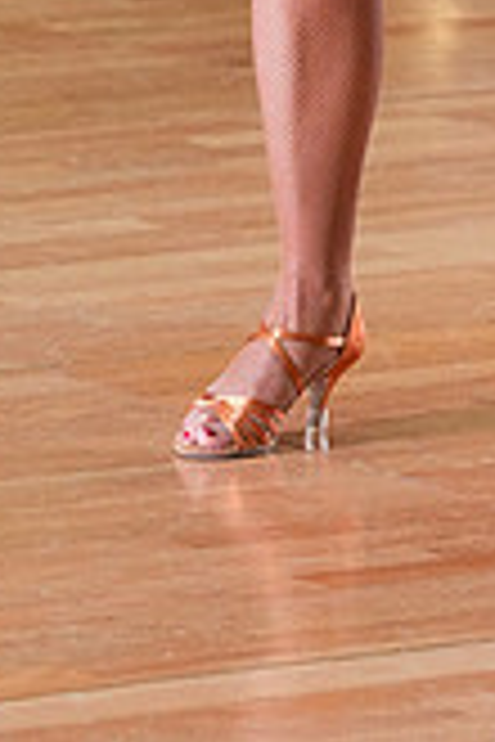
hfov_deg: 3.0
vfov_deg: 4.5
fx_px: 9281
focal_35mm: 450
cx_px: 839
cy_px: -558
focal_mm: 128
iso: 2500
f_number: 5
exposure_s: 1/200
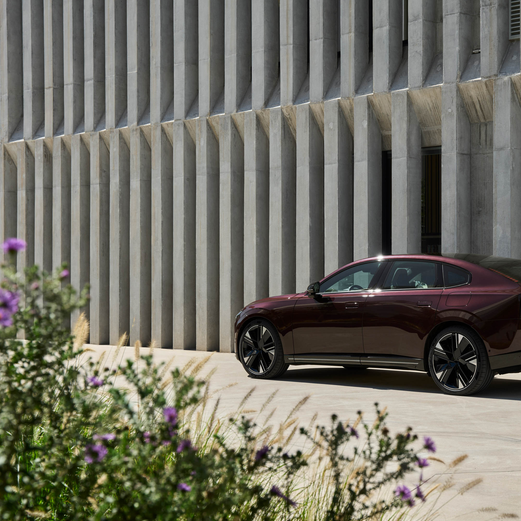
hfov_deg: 25.7
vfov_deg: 26.1
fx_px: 1124
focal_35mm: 66
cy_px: 264
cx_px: 400
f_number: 5.6
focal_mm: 48
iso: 100
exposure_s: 1/320
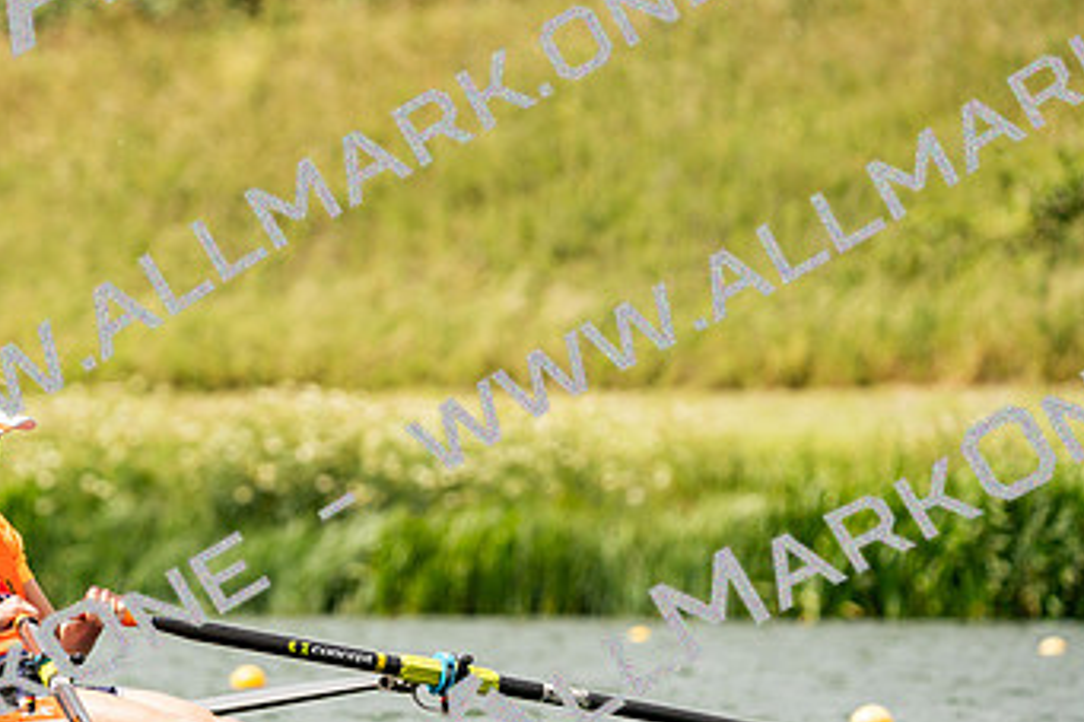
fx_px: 17937
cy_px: 523
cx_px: 175
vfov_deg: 2.3
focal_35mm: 596
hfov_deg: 3.5
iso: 320
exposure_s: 1/2000
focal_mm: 350
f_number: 6.3
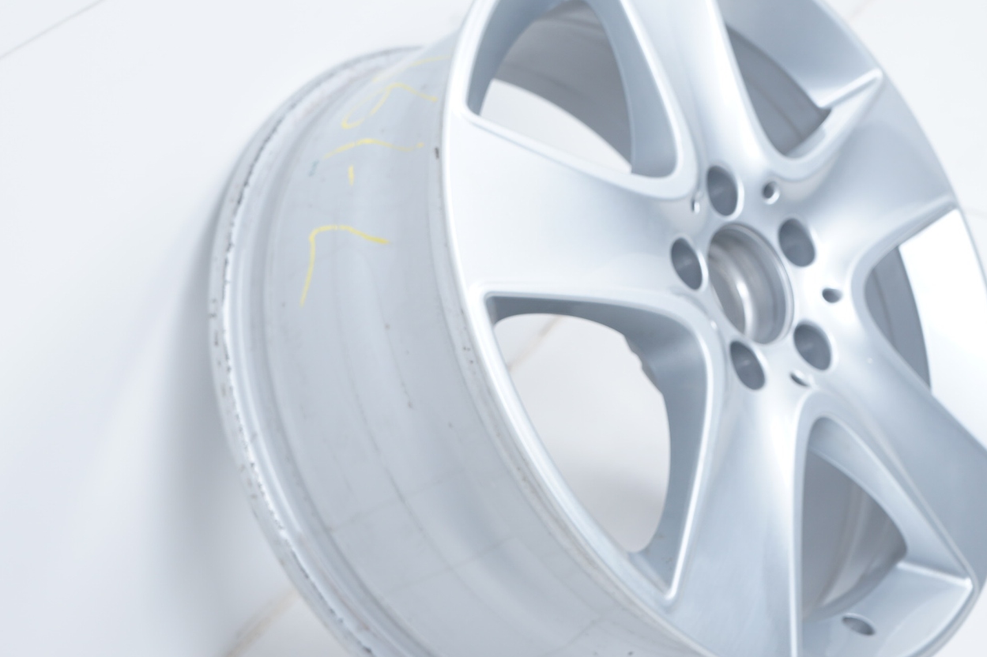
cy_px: 289
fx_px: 1727
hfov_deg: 31.8
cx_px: 572
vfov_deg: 21.5
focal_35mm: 63
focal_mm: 41
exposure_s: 1/100
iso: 200
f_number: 7.1
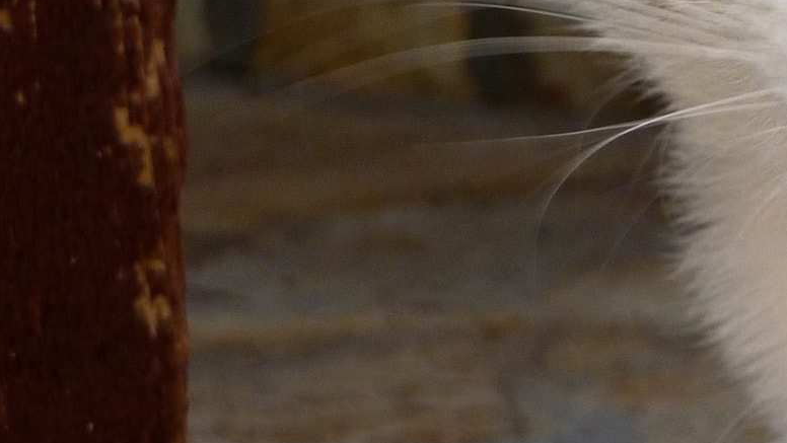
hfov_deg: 15.0
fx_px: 2881
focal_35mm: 138
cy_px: -231
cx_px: 940
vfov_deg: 8.6
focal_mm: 7.9
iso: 160
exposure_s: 1/125
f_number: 3.8
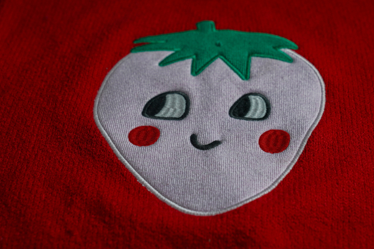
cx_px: 187
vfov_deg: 19.5
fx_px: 727
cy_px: 124
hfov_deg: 28.8
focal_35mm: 70
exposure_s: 1/160
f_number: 3.5
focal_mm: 70
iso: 800
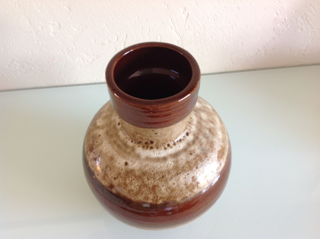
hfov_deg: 52.7
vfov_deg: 40.6
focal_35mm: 35
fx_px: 323
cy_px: 120
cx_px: 160
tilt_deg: -50.8
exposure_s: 1/15
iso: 80
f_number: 2.4
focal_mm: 4.28
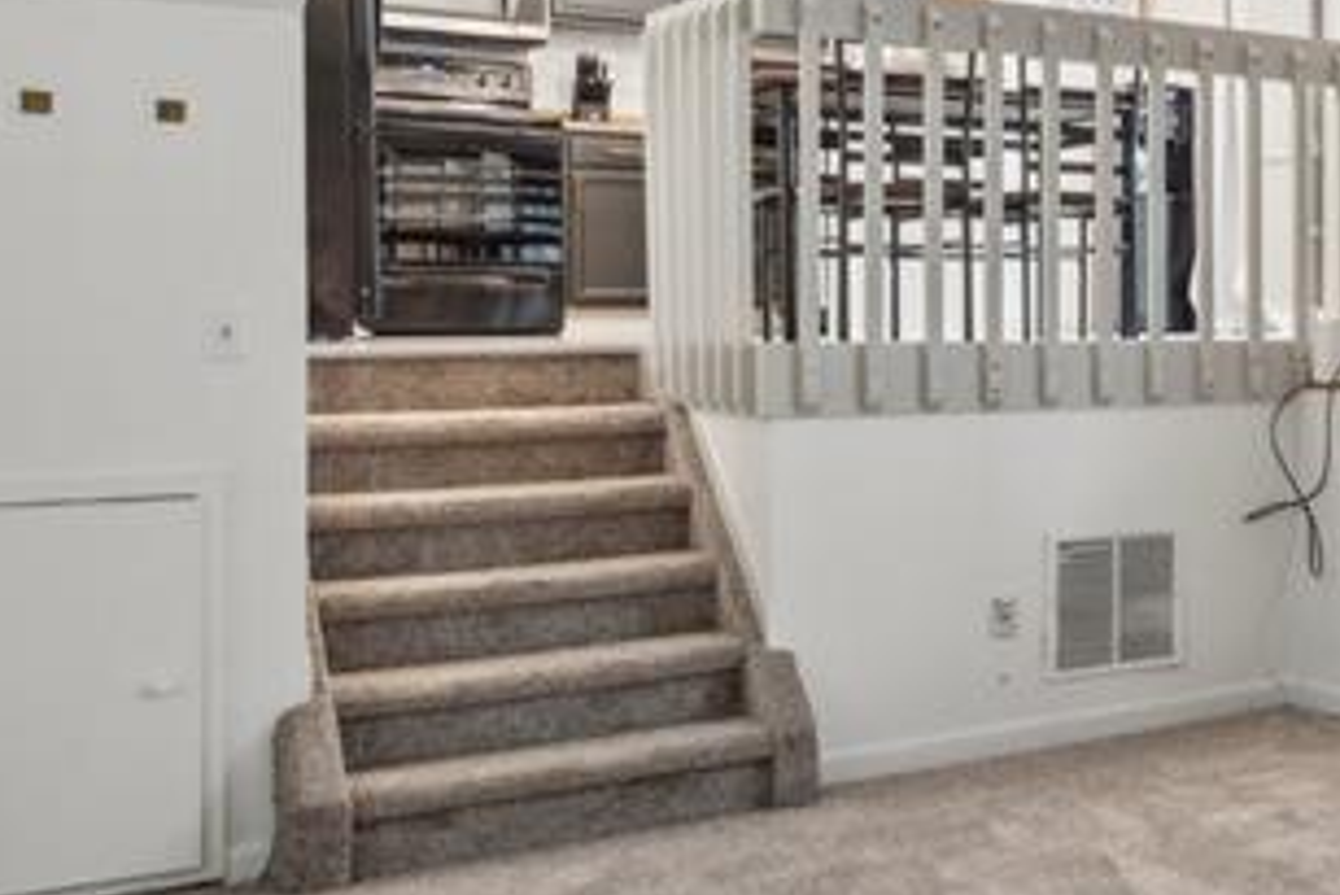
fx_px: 1924
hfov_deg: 29.1
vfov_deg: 26.1
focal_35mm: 52
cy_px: 341
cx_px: 1842
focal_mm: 15.5
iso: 100
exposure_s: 1.6
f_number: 9
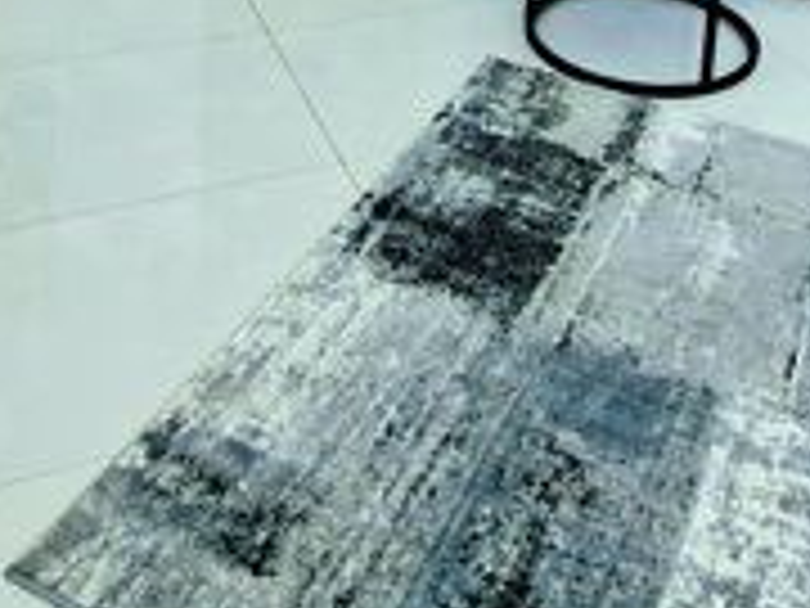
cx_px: 484
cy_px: -378
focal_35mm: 51
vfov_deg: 22.0
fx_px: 1193
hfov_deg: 37.4
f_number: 2.2
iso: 50
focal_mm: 1.74
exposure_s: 1/526
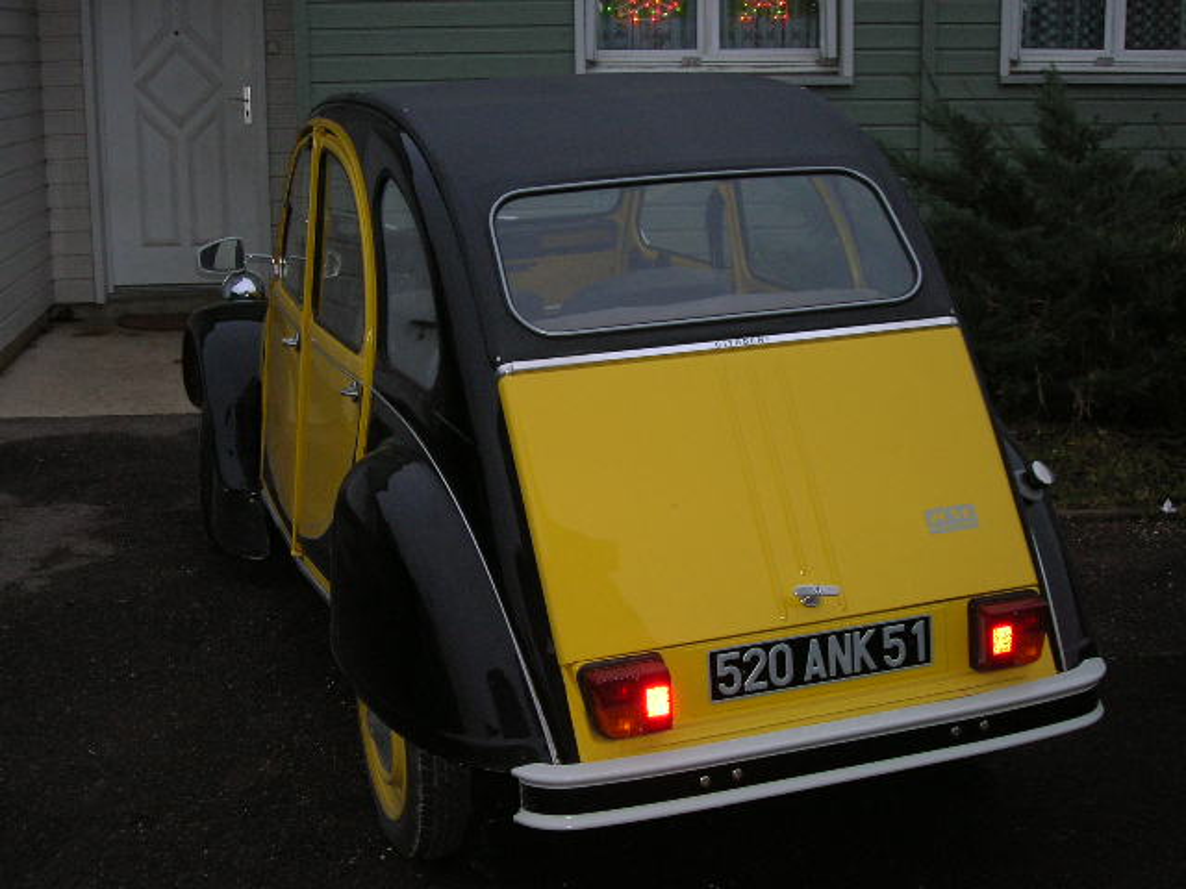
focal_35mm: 50
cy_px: 444
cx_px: 593
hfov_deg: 38.2
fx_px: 1713
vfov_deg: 29.1
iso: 98
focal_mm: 8.4
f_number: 3.3
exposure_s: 1/60.1
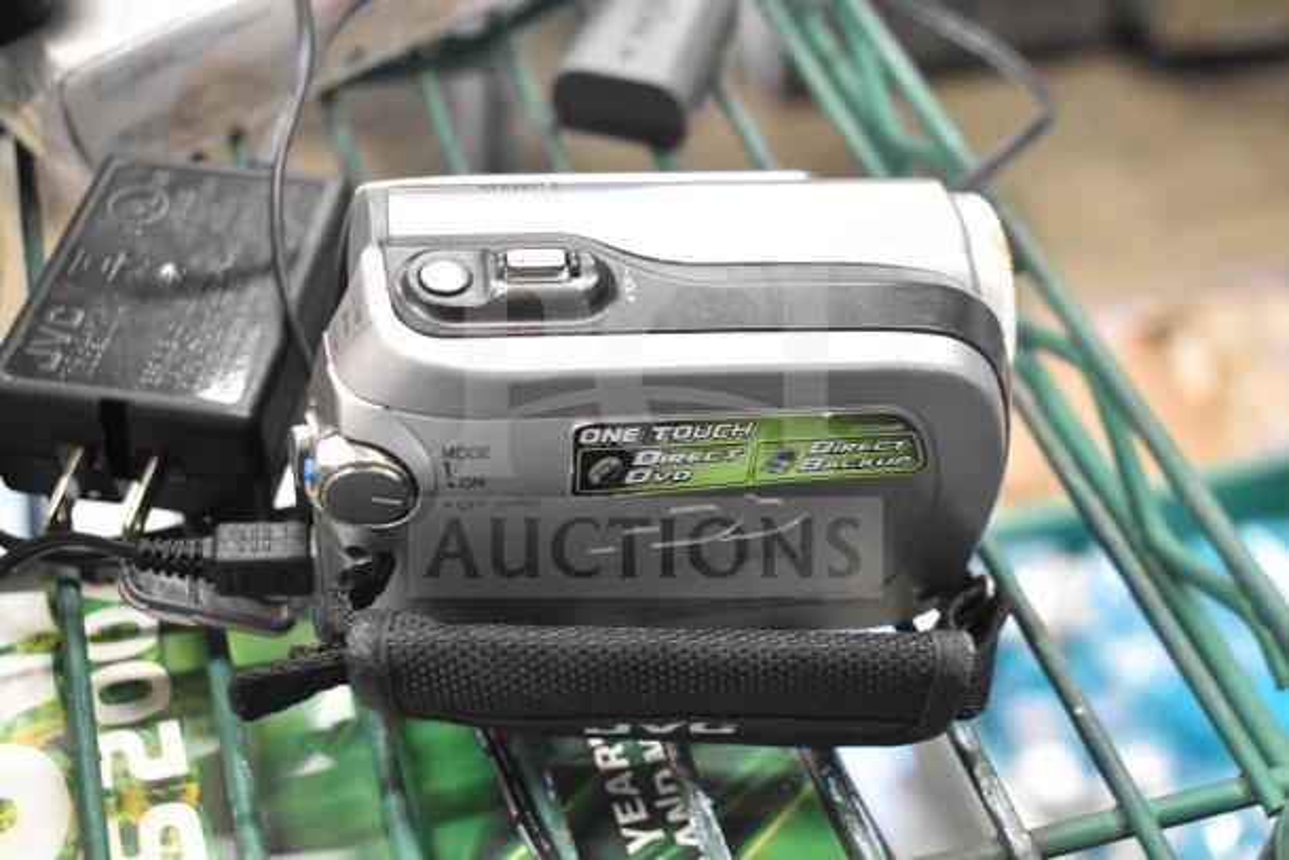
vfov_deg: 26.5
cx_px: 644
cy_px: 430
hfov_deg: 38.9
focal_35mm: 51
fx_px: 1826
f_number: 4.5
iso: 2500
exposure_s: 1/50
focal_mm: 34
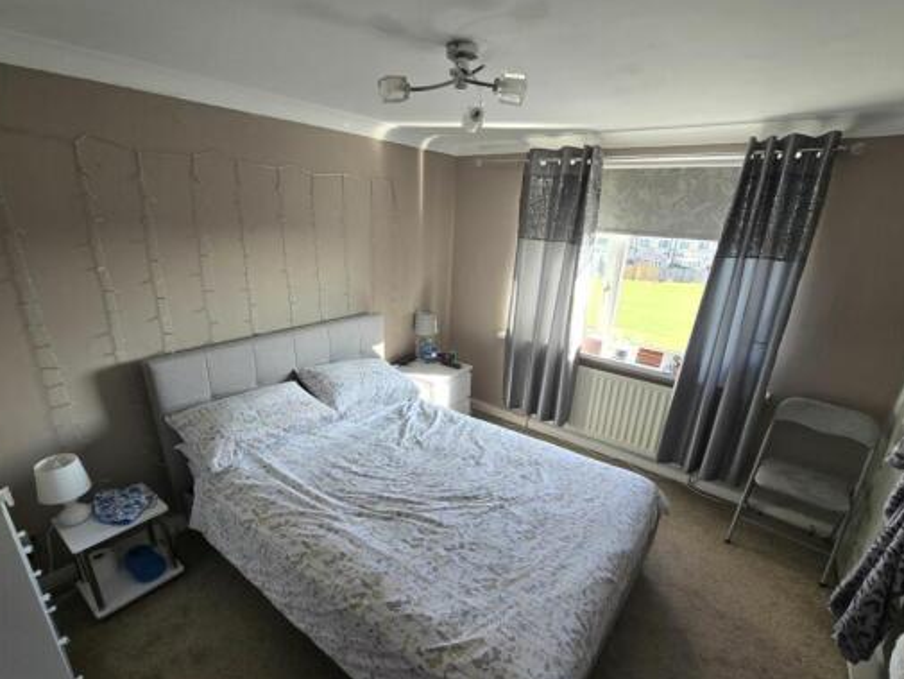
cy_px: 372
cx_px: 436
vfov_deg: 81.6
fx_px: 392
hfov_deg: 98.1
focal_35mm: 15
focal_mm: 2.2
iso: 50
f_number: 2.2
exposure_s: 1/100
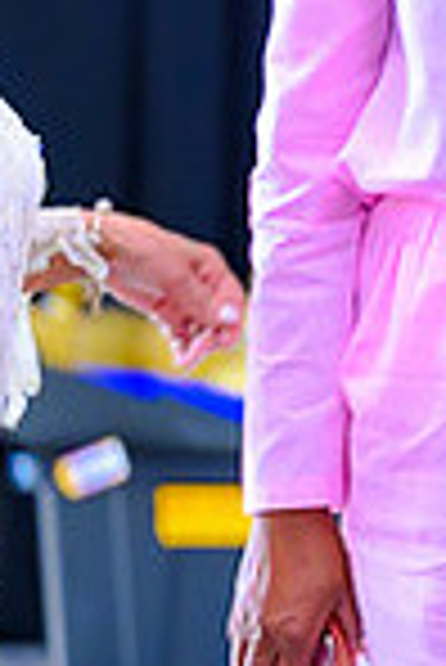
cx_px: 1063
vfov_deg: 4.6
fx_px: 8342
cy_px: -65
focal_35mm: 450
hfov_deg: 3.0
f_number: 2.8
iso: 2800
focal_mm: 115
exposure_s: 1/125
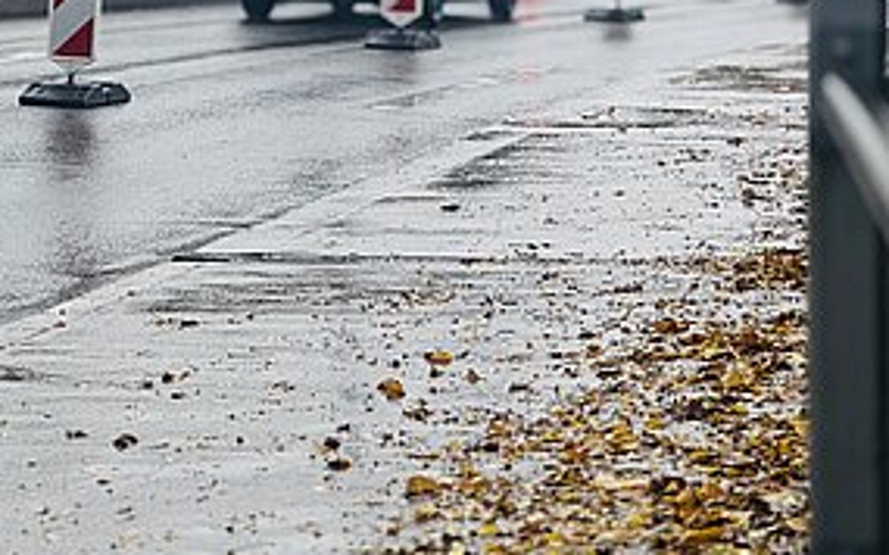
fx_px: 3997
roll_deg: -0.6
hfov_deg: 12.7
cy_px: -41
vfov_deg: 7.9
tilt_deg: +0.0
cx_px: 352
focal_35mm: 165
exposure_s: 1/649
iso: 25
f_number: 2.8
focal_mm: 9
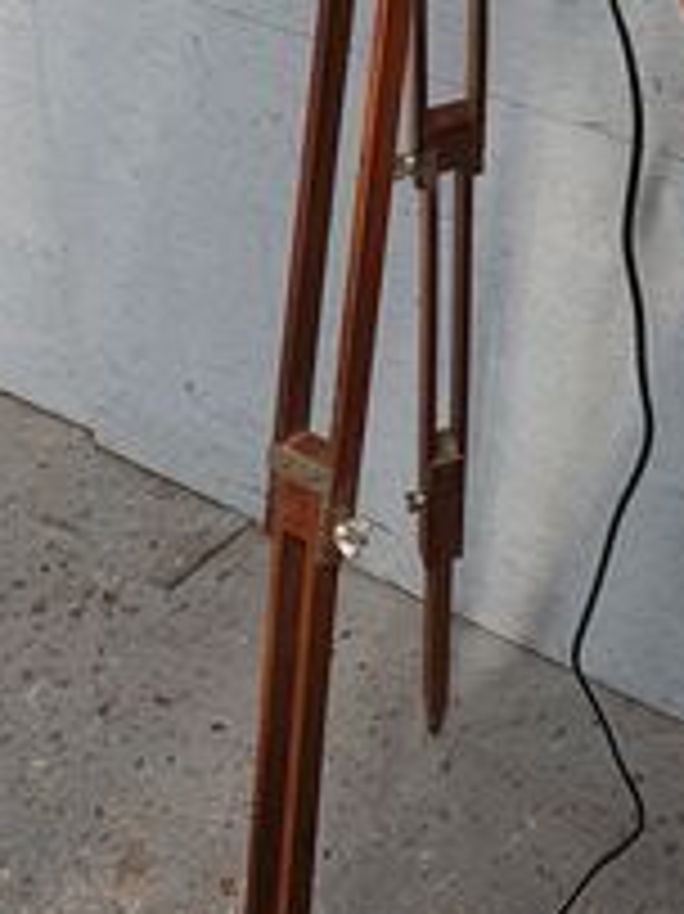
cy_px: -198
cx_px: 612
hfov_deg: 18.8
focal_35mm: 77
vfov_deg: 23.1
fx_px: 2031
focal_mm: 4.32
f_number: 2.4
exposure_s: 1/120
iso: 80
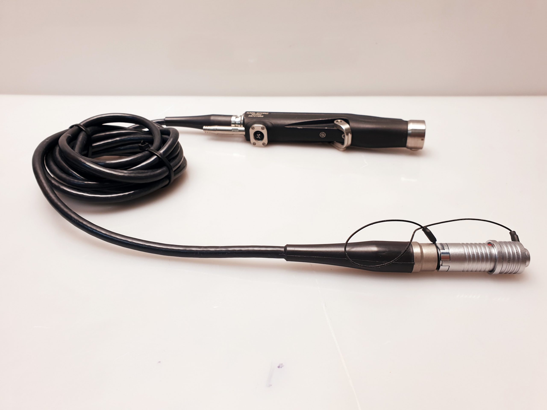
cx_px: 274
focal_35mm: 26
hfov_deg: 67.3
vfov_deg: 53.1
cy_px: 205
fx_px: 411
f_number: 2.4
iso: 64
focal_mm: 4.3
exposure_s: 1/100
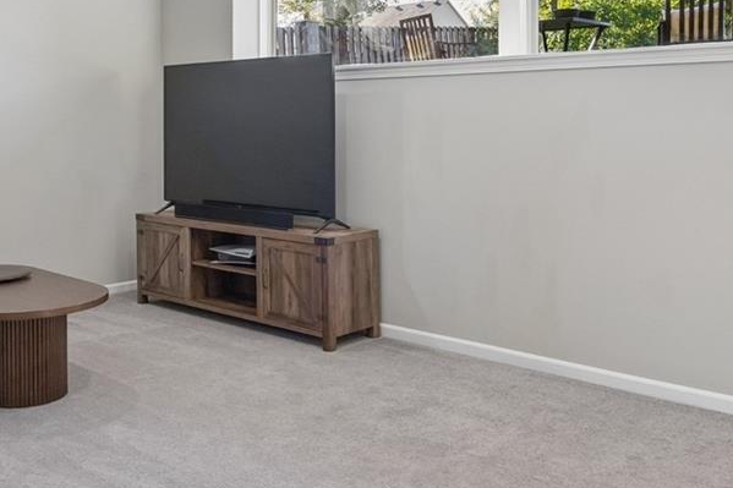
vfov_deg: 32.0
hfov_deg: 47.4
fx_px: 835
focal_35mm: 41
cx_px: 352
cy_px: 117
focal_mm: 16
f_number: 6.3
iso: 500
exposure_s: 1/60
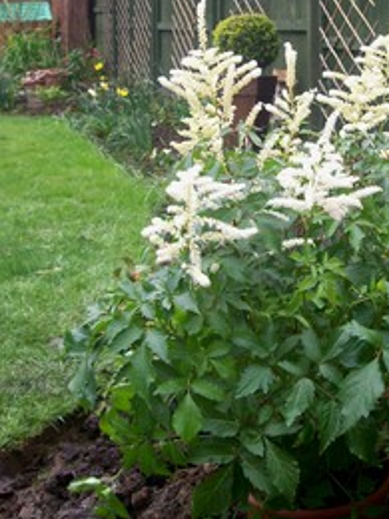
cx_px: 297
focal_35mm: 61
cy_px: 104
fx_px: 914
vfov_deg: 30.9
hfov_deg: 23.7
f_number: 2.7
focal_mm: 6
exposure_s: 1/58.9
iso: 80
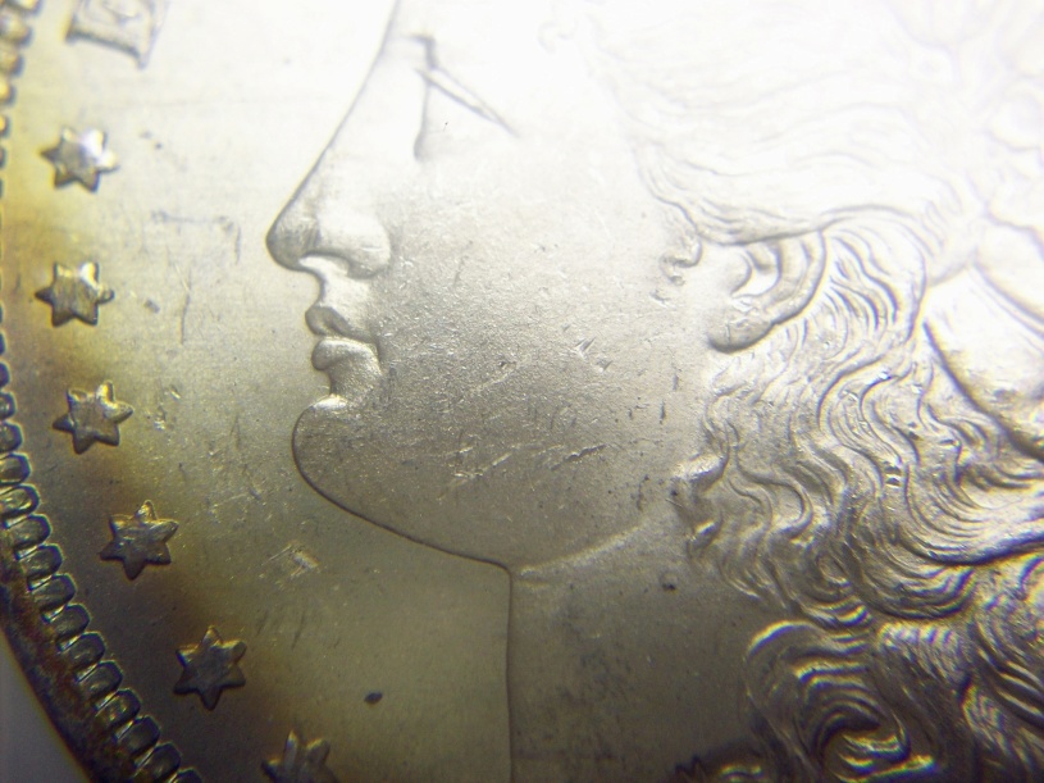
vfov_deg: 38.7
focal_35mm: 37
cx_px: 522
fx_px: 1116
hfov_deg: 50.1
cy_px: 392
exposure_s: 1/56.9
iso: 80
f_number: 2.8
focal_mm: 6.2
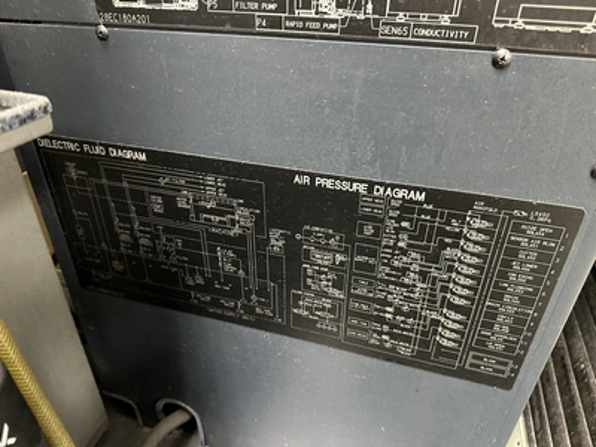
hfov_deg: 71.6
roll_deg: -0.7
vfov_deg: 56.8
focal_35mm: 24
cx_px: 298
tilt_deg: -30.6
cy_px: 224
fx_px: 413
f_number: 1.78
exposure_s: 1/30
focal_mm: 6.86
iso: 1000
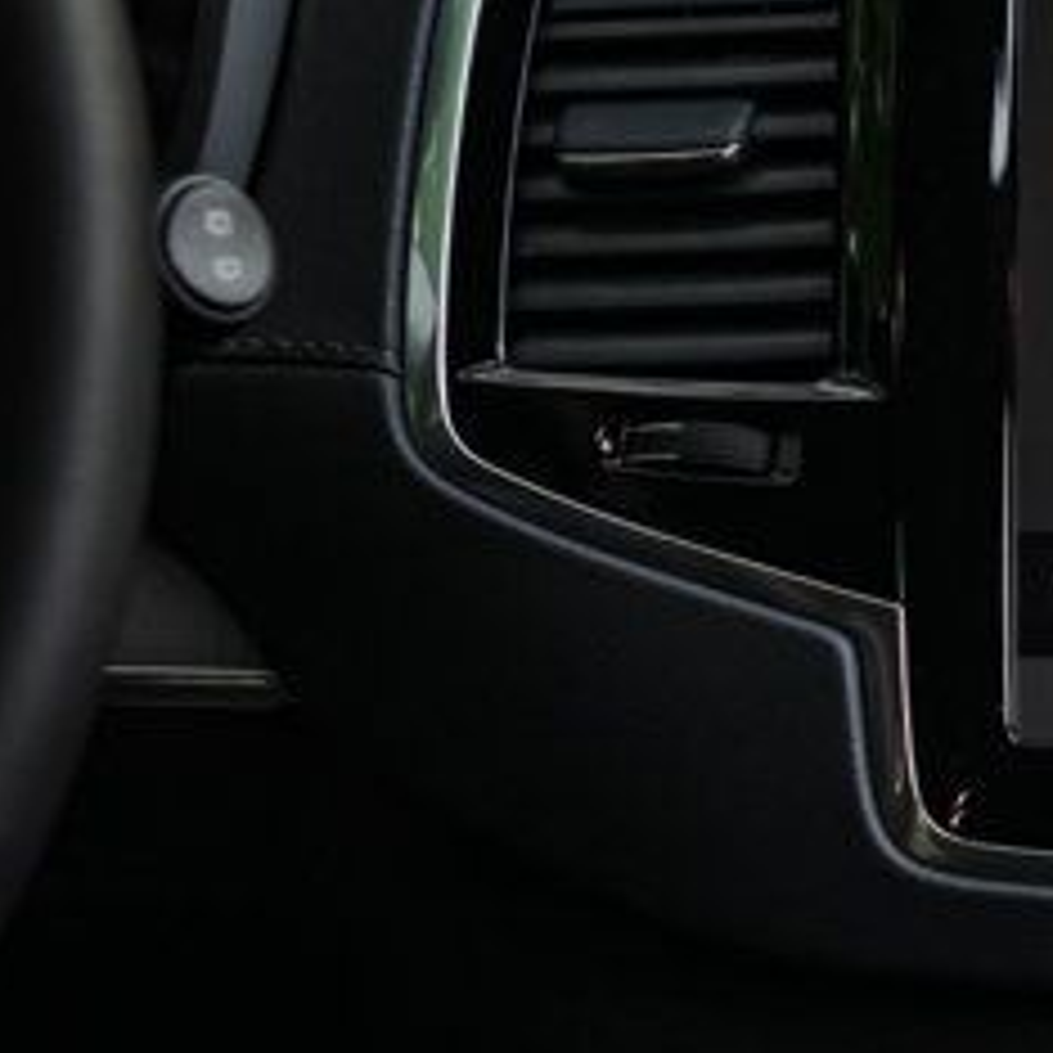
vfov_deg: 12.8
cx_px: 1418
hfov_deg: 12.4
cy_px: 292
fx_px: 4681
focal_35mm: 136
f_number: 4
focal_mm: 38
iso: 1250
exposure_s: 1/320
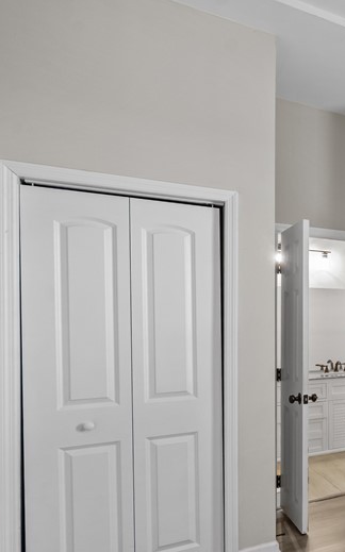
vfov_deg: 59.4
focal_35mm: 32
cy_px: 316
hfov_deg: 25.2
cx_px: 561
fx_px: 482
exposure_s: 1/30
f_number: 8
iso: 10000
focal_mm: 15
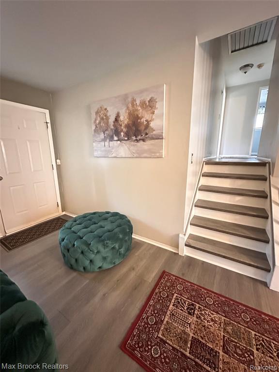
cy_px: 186
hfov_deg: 85.7
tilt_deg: -12.6
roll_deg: -0.7
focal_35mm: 14
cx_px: 140
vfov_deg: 102.1
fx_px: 150
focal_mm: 2.22
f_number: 2.2
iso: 1600
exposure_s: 1/40
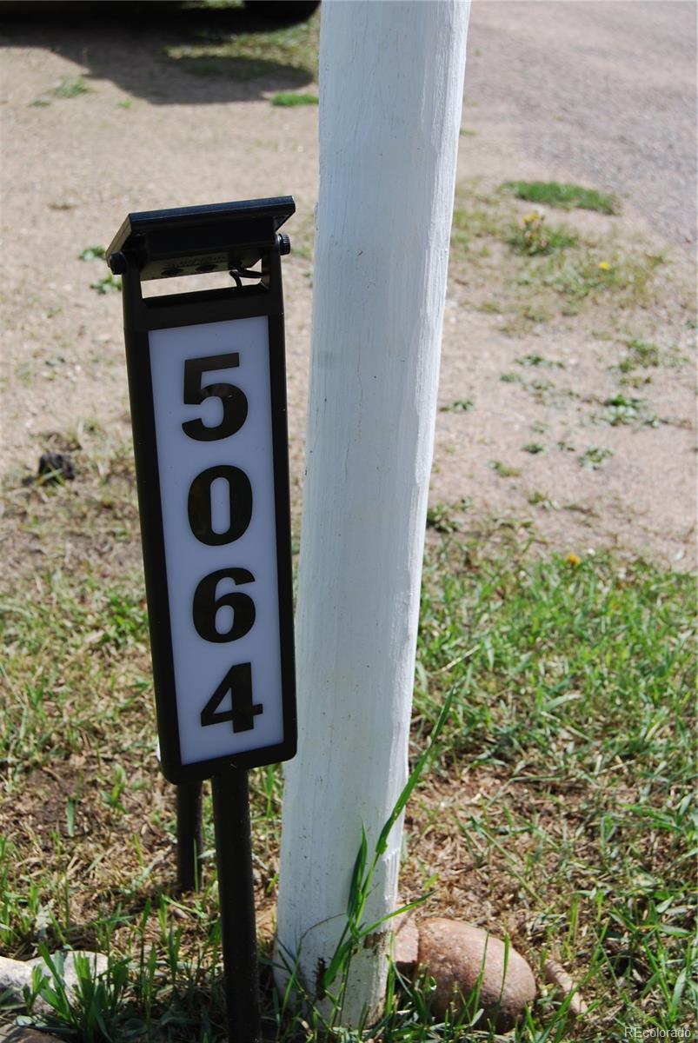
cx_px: 349
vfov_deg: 38.8
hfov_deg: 26.5
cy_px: 522
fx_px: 1479
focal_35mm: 51
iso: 100
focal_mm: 34
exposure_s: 1/200
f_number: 7.1
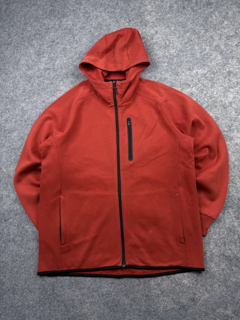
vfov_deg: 71.6
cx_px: 120
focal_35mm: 24
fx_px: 222
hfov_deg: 56.8
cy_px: 160
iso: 64
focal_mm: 6.76
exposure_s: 1/121
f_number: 1.78
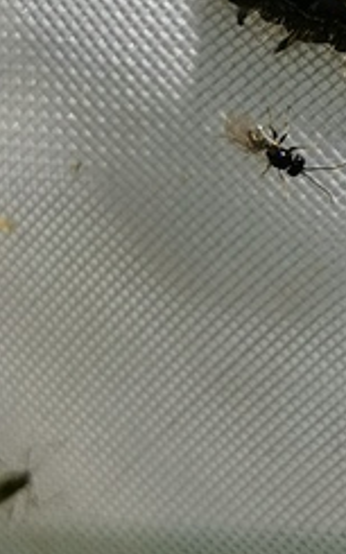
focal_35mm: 155
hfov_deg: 8.4
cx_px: 432
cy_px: 18
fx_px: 2340
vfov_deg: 13.3
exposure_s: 1/2591
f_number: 1.8
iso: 50
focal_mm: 4.75
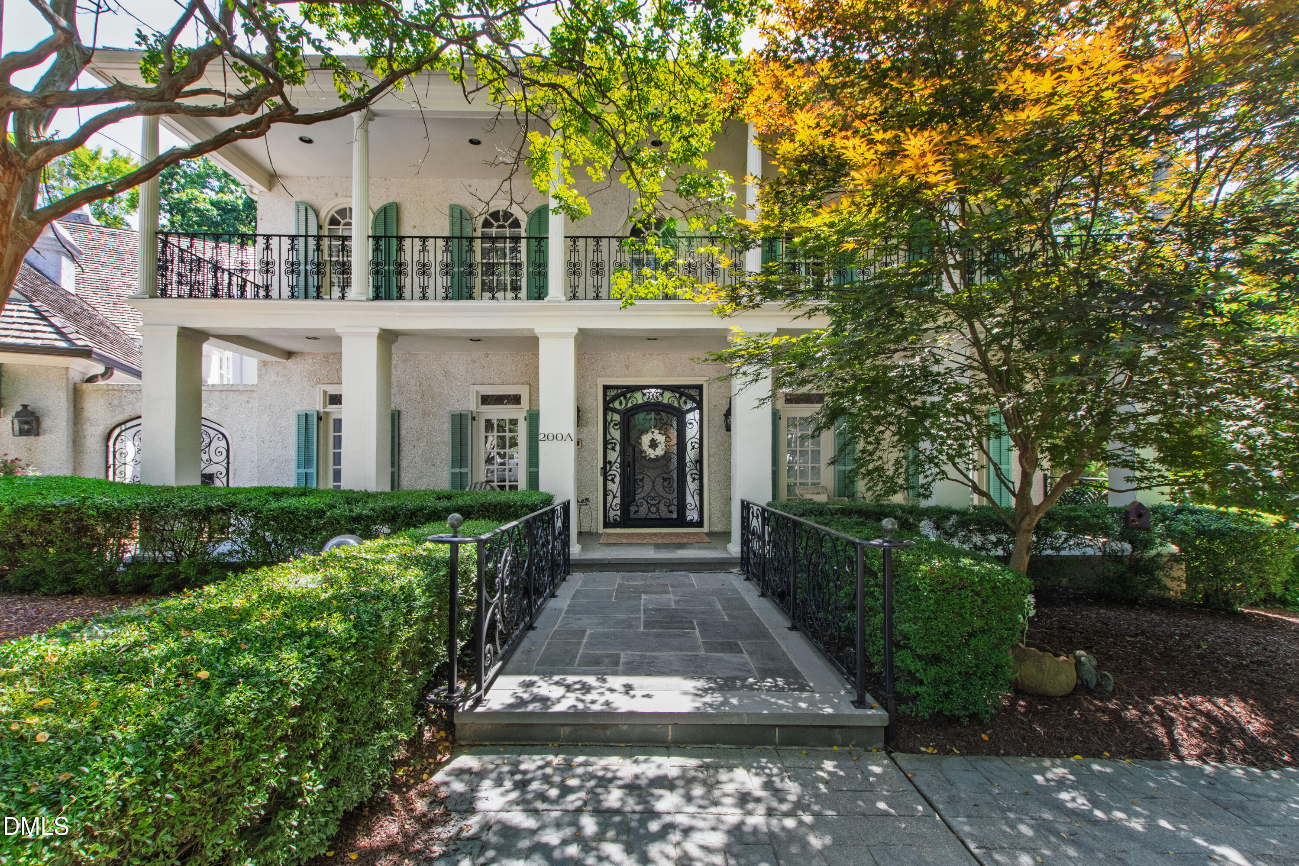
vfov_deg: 77.3
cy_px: 433
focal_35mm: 15
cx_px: 650
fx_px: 541
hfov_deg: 100.4
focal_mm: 10
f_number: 8
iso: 500
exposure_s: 1/125
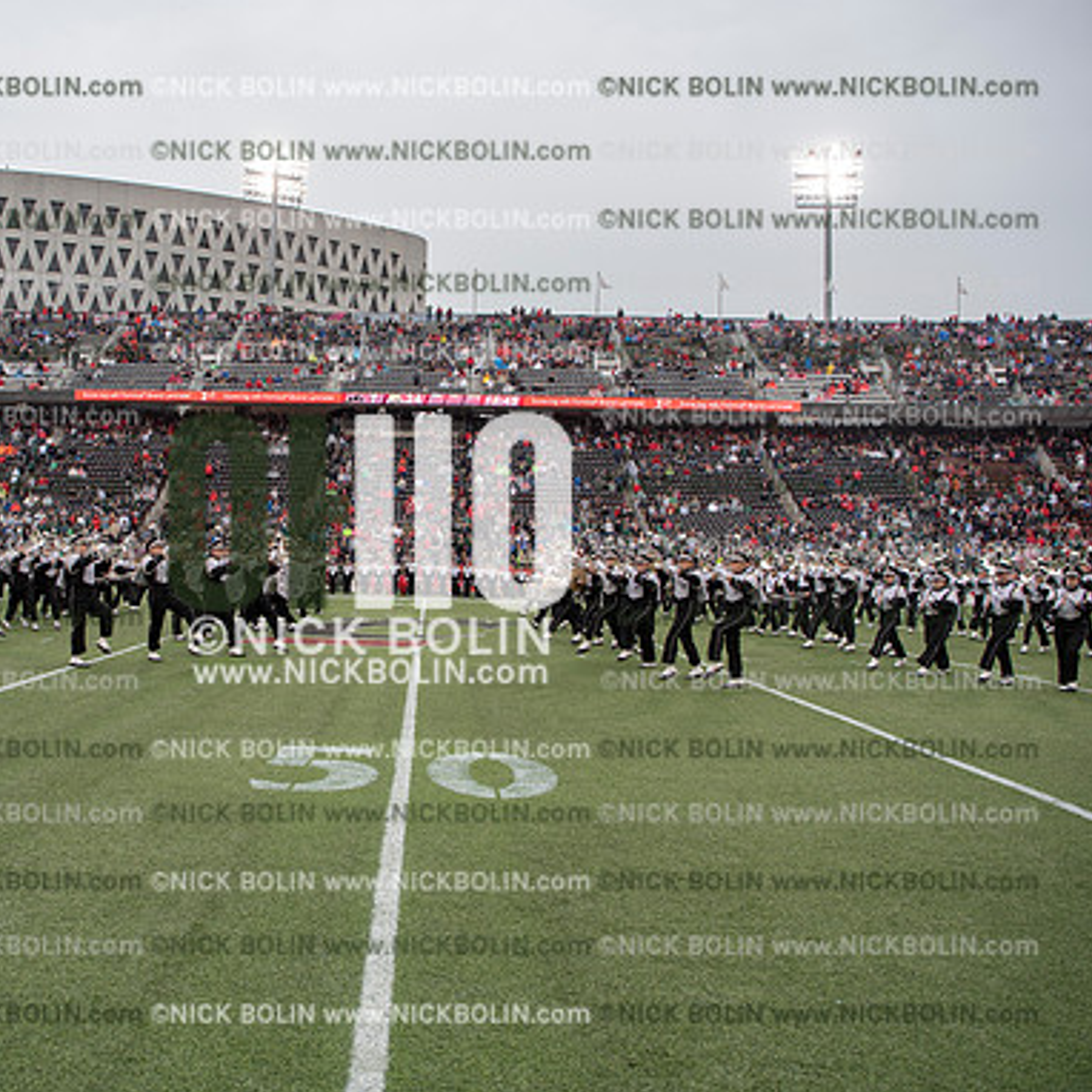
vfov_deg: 52.5
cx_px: 369
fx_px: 1106
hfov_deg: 51.6
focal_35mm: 31
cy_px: 550
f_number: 3.5
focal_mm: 24
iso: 250
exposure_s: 1/500
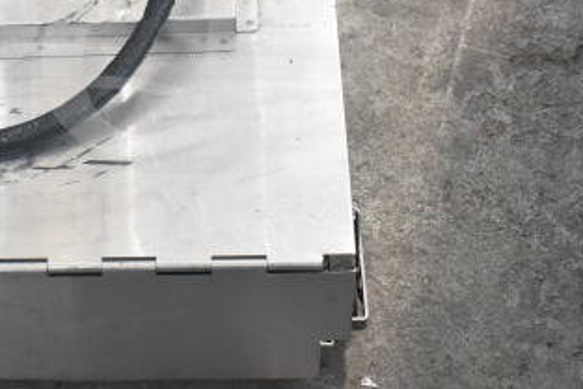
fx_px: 1279
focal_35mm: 79
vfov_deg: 17.2
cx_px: 86
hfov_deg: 25.1
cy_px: 114
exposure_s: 1/40
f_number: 4
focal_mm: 27
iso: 2000
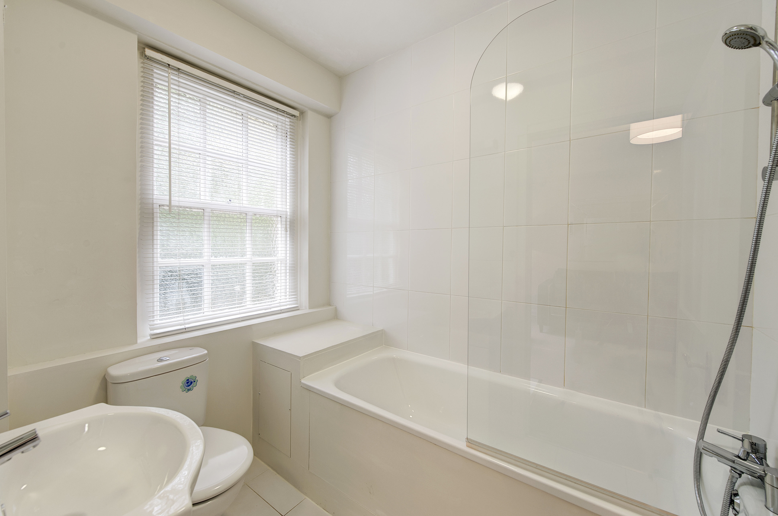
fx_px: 302
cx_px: 389
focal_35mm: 14
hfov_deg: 104.3
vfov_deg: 81.0
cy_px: 258
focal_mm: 14
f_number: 8
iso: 400
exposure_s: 1/15
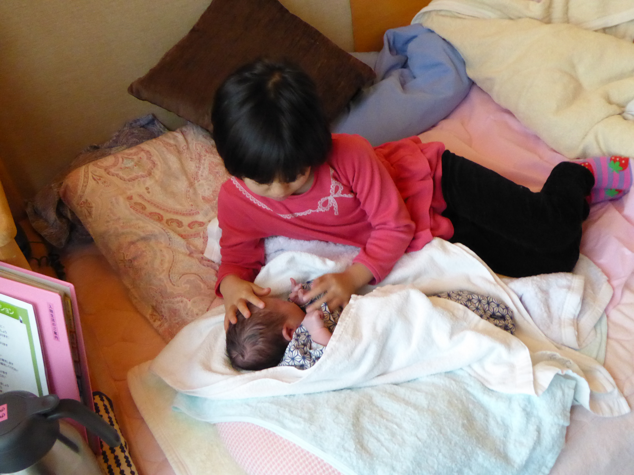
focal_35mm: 36
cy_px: 238
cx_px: 317
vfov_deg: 39.7
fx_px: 659
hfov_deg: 51.4
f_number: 3.7
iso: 1600
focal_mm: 6.3
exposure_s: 1/40
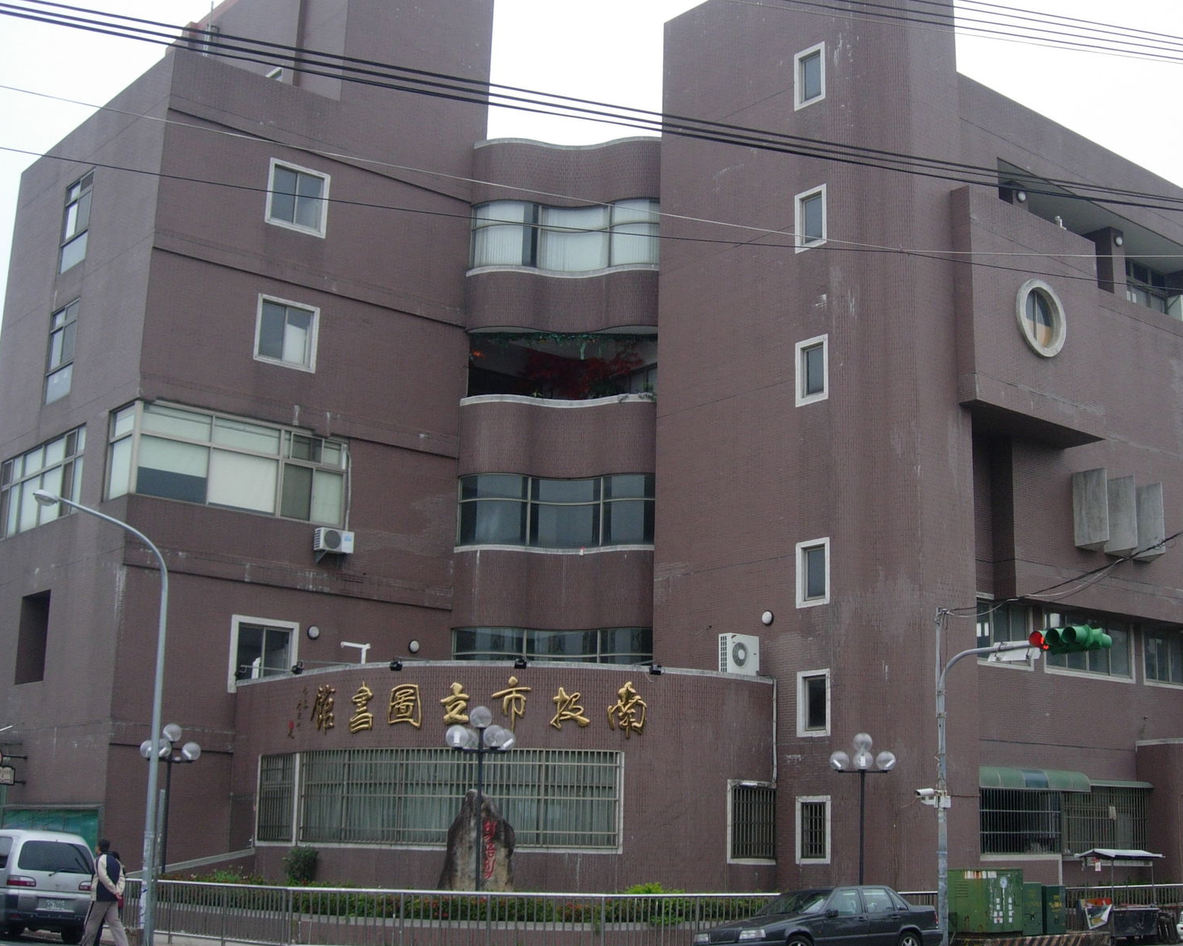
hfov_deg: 38.6
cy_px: 473
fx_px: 1680
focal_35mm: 48
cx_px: 706
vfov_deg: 31.4
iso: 64
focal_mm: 7.8
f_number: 2.8
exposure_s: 1/102
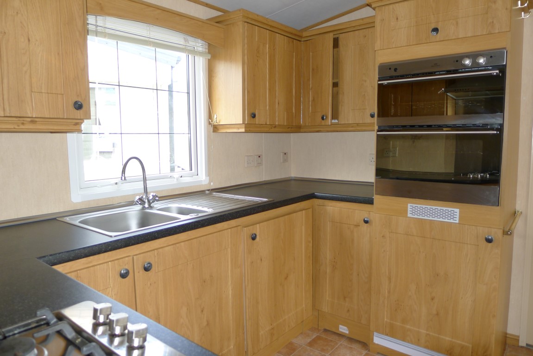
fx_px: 355
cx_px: 266
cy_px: 178
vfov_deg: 53.2
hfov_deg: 73.7
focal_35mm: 24
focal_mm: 5.1
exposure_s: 1/100
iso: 100
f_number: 2
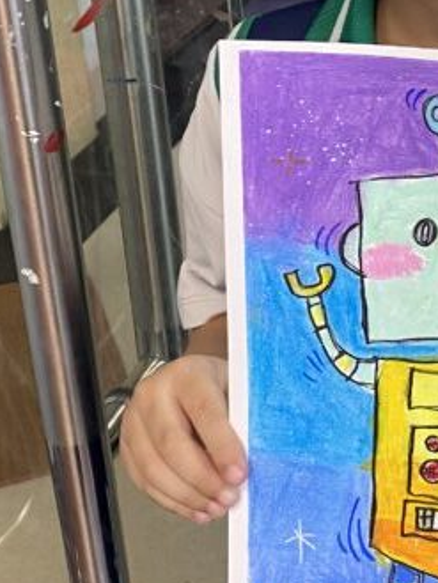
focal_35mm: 79
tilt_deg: -22.1
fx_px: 1332
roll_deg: -0.3
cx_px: 516
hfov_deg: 17.8
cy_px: 131
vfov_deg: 24.4
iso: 64
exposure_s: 1/50
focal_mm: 4.25
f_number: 1.8
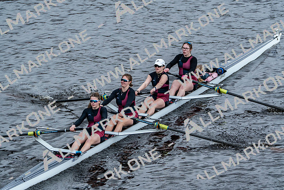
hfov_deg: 5.7
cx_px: 142
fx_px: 2833
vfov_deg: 3.8
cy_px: 95
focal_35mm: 359
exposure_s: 1/1000
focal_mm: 359
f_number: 6.3
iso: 1600
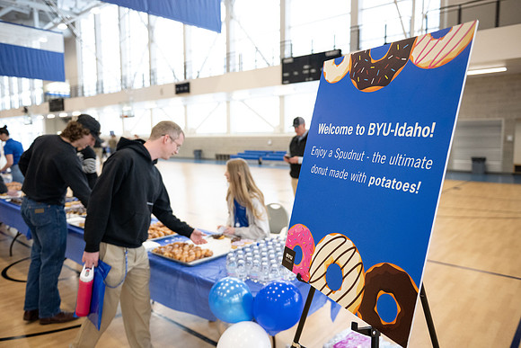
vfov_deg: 48.0
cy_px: 174
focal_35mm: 27
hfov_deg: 67.4
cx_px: 260
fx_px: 391
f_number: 2.8
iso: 2500
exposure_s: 1/500
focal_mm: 27
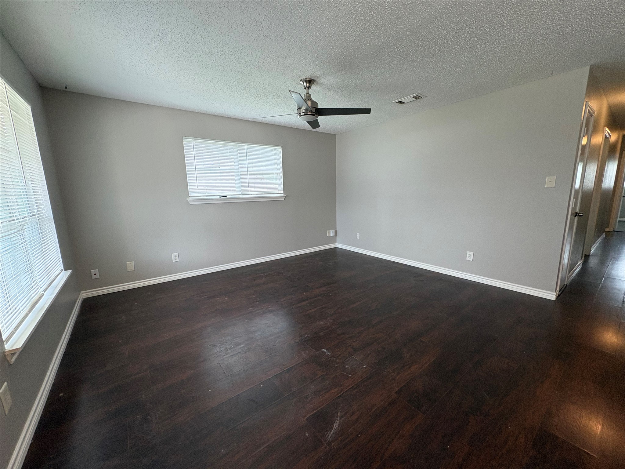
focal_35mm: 14
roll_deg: +1.5
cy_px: 234
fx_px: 253
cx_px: 312
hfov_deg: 102.1
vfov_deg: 85.7
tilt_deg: -9.5
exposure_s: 1/120
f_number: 2.2
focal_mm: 2.22
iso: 200
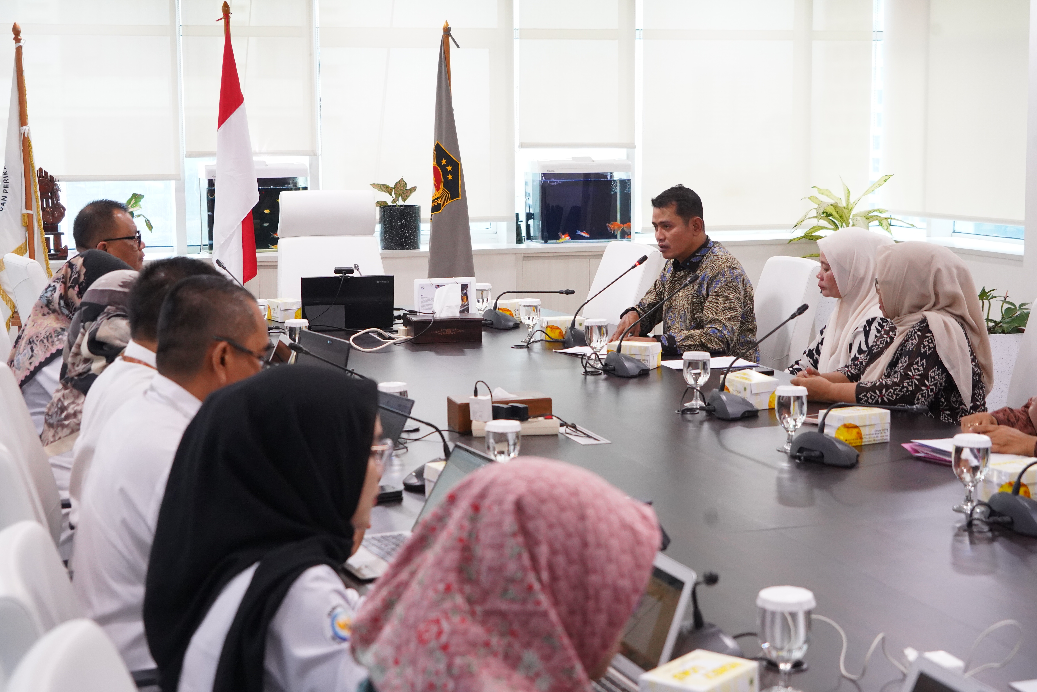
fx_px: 1642
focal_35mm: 57
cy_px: 346
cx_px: 518
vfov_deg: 23.8
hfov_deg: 35.1
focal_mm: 57
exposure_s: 1/125
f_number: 6.3
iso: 5000
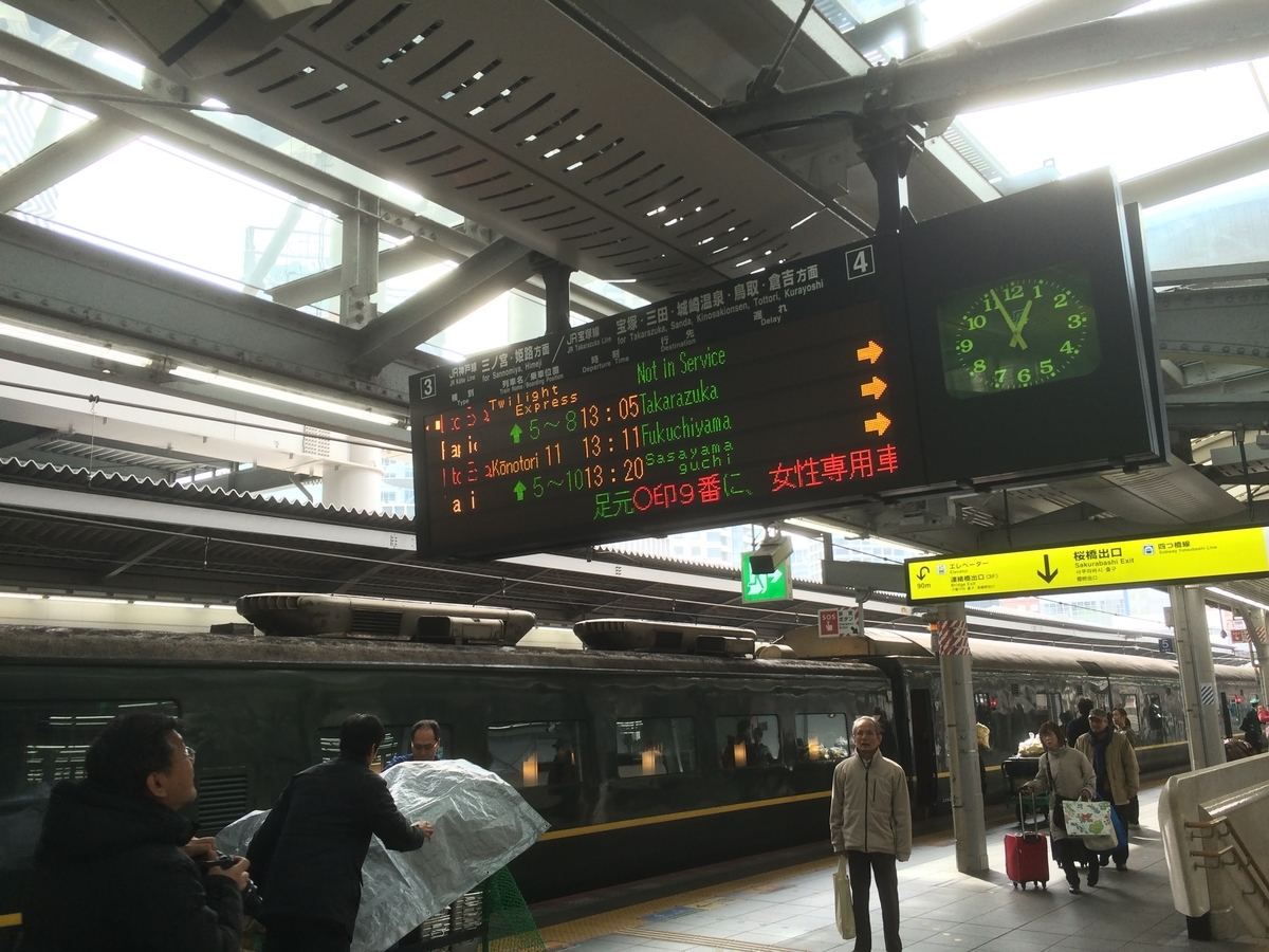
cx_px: 634
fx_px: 1063
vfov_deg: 48.2
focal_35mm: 29
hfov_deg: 61.7
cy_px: 476
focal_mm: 4.15
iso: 50
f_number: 2.2
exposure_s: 1/120
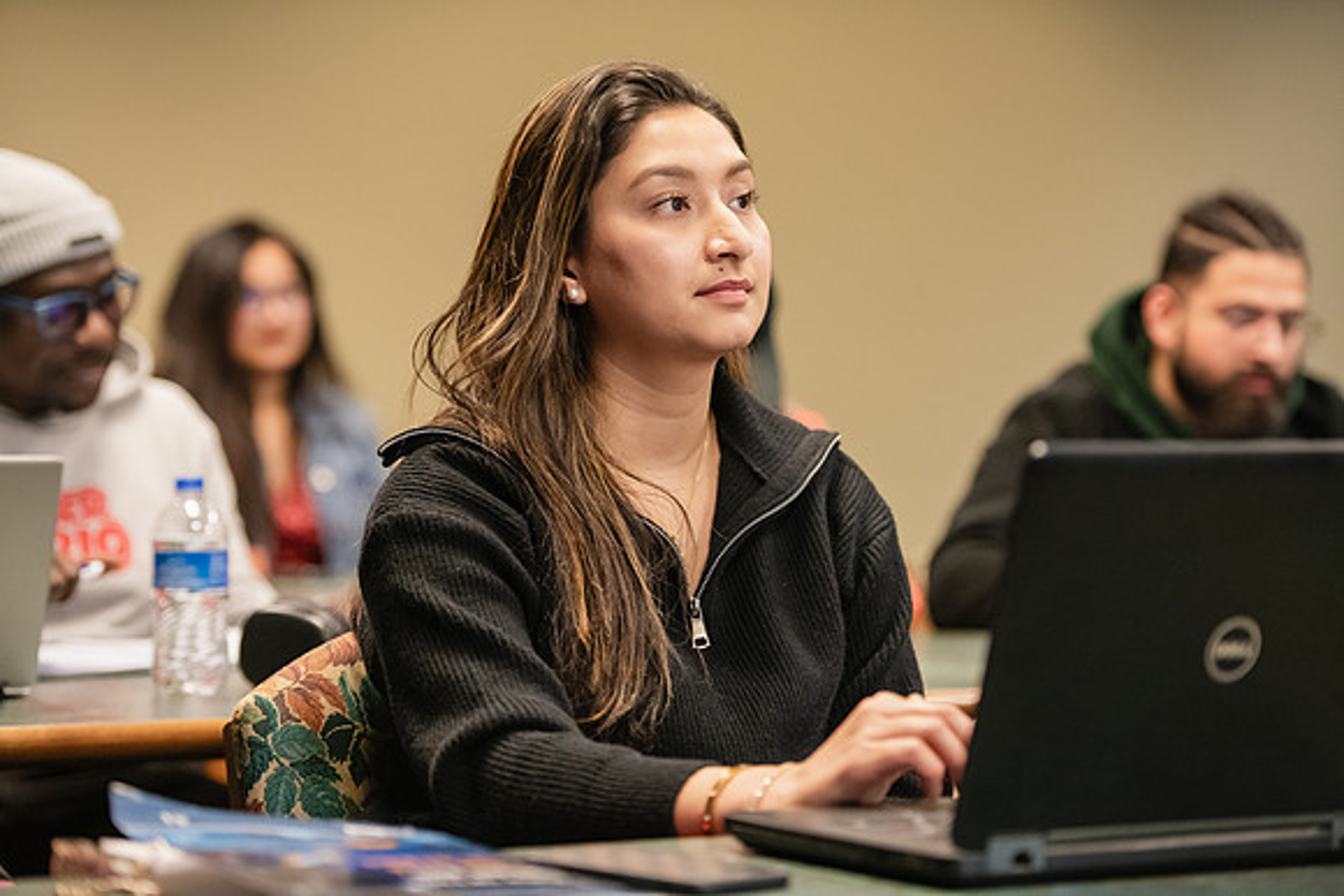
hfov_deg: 20.0
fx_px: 3809
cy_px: 448
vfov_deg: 13.4
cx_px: 672
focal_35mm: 102
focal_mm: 102
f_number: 2.8
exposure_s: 1/200
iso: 3200
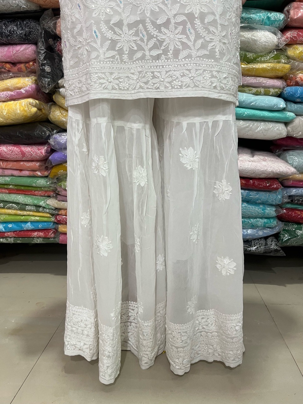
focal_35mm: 26
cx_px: 152
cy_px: 202
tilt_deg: -13.4
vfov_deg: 67.3
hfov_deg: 53.1
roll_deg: +1.3
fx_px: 303
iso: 100
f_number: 1.6
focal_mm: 5.1
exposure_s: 1/50
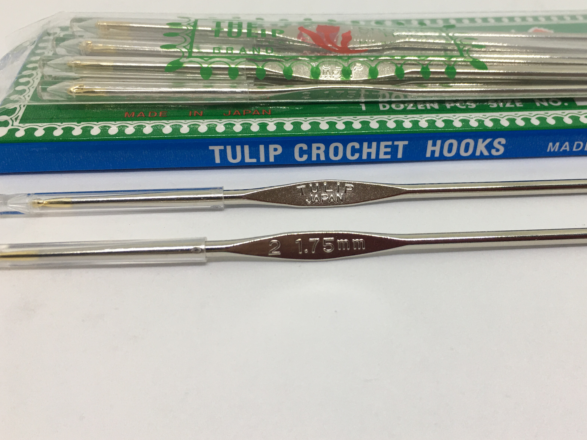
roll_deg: -2.0
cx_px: 346
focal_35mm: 37
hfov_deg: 49.9
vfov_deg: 38.6
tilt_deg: -33.4
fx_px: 627
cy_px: 192
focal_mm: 4.15
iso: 25
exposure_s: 1/33
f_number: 2.2
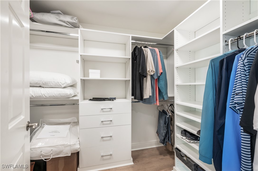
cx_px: 129
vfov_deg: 81.1
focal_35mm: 14
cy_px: 86
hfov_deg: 104.3
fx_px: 100
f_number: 11
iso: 125
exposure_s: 1/8
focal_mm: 14
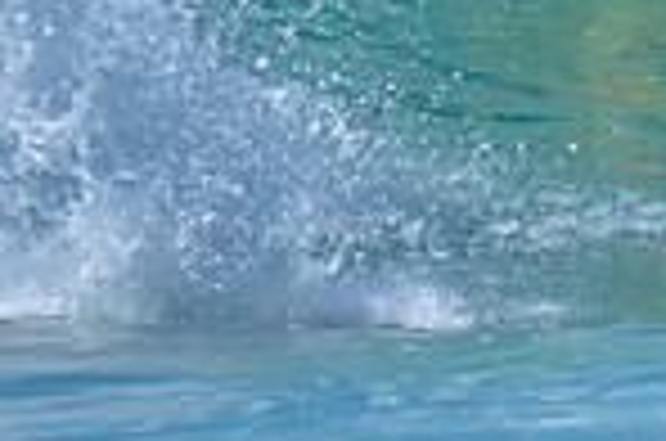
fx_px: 79822
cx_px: 927
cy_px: -339
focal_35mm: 4324
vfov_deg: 0.3
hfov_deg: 0.5
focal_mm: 800
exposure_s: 1/2500
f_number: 6.3
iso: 250
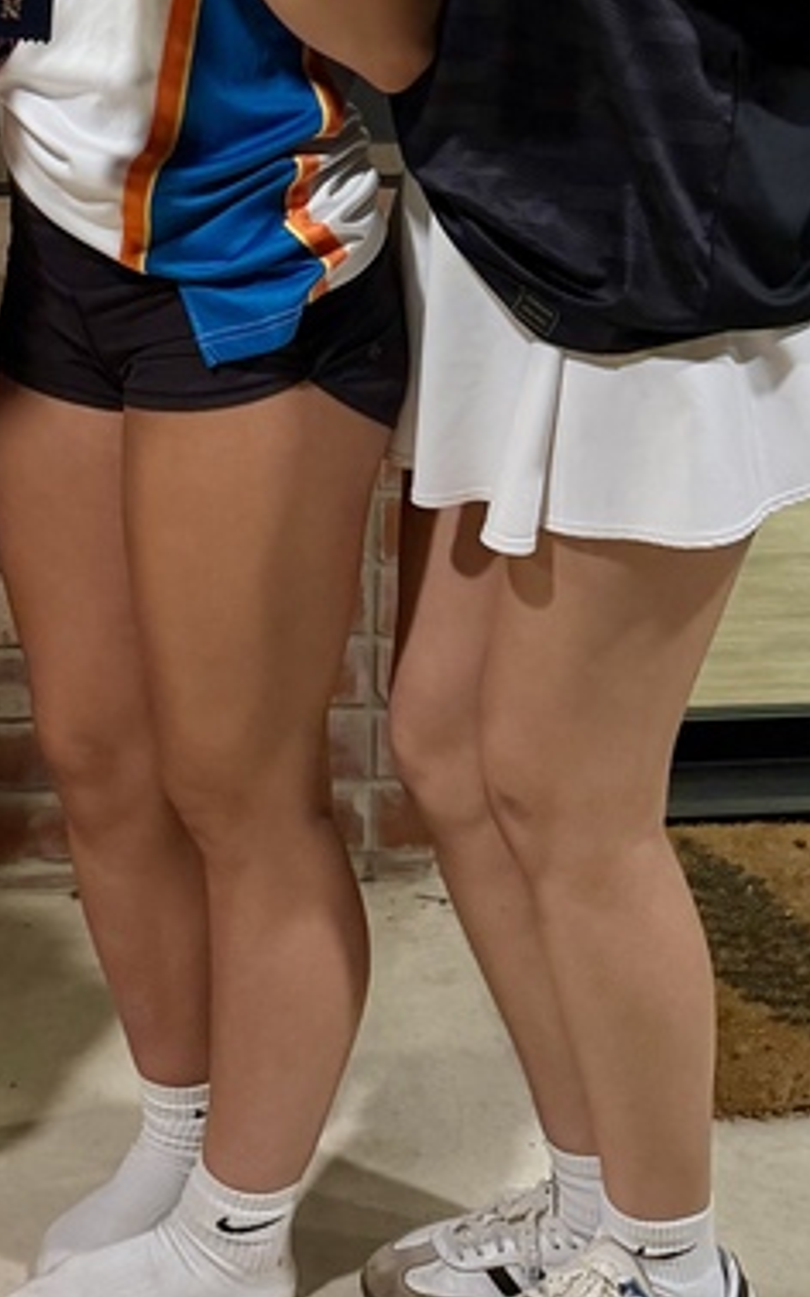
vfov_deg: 28.3
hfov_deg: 18.3
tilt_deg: -10.7
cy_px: 51
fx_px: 2439
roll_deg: +0.0
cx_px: -34
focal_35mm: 69
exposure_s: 1/60
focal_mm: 6.76
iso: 160
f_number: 1.78
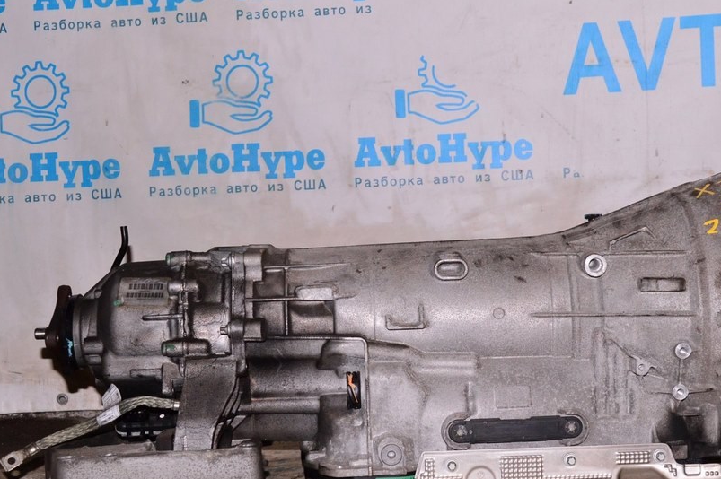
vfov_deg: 20.9
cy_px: 274
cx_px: 447
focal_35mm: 65
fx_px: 1301
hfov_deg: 30.9
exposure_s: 1/200
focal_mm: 34
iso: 1600
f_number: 8
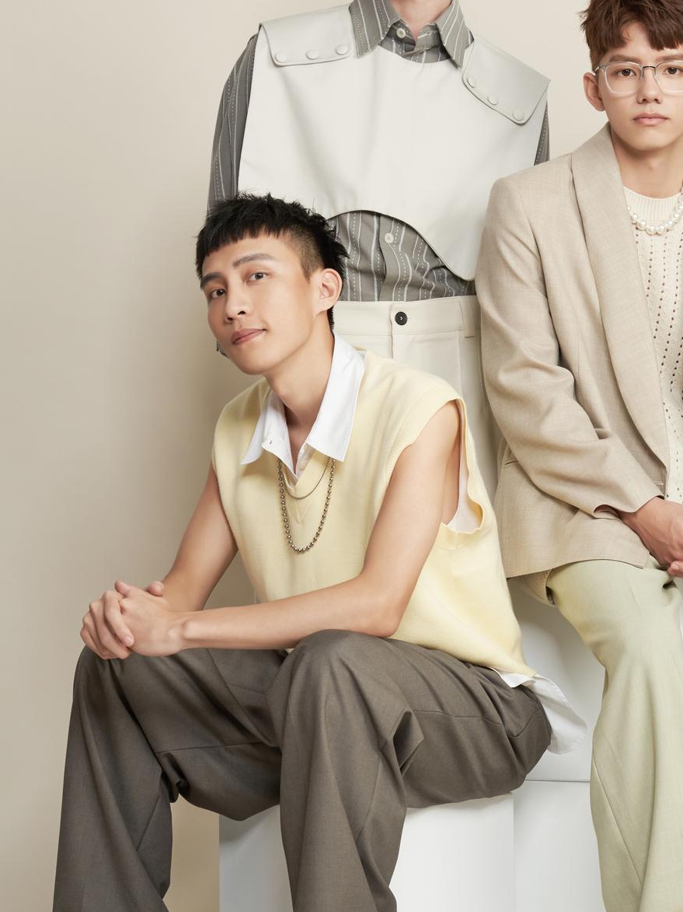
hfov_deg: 12.9
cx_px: 604
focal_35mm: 114
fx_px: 2990
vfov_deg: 17.3
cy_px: 345
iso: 400
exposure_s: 1/160
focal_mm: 58.3
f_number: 5.6
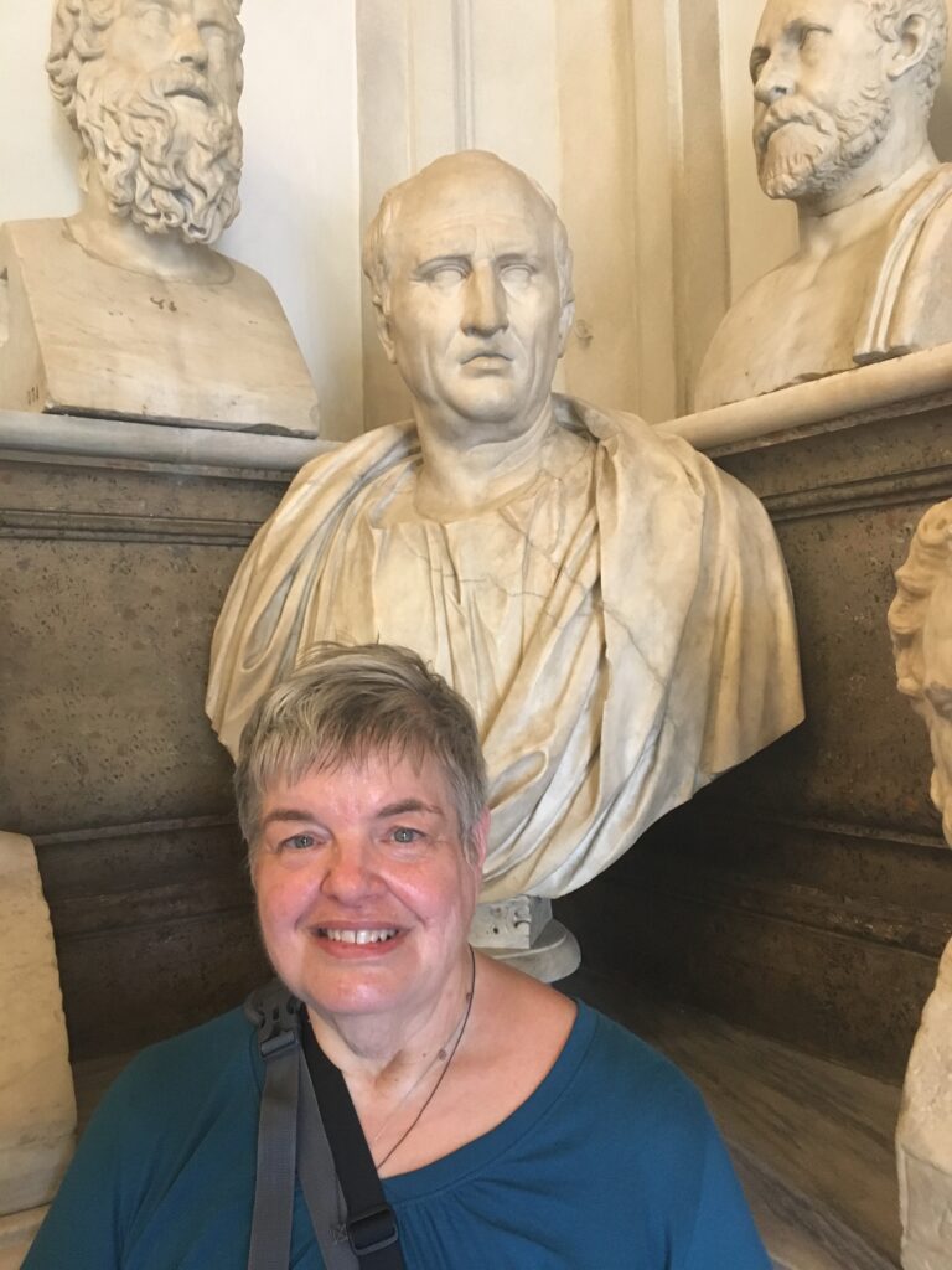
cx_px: 476
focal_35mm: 29
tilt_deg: +2.2
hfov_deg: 48.2
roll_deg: +0.7
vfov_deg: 61.7
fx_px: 1063
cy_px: 635
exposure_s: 1/17
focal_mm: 4.15
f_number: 2.2
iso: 200
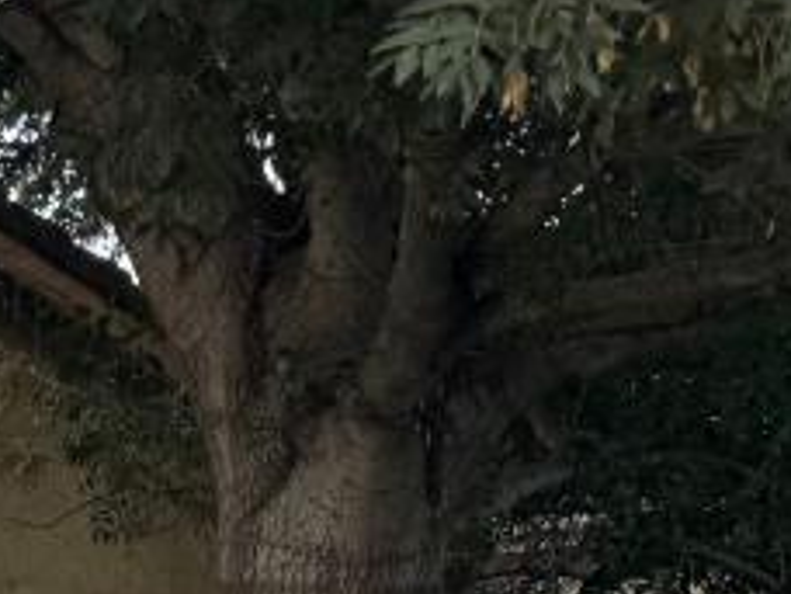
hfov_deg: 9.3
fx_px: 3610
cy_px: 860
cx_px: -1752
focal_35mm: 158
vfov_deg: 9.2
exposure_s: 1/176
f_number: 1.78
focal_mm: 6.76
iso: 64
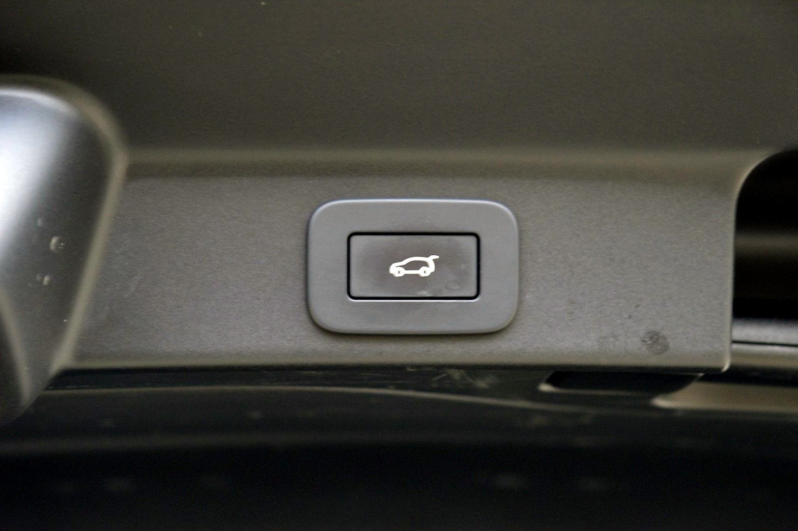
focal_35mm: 78
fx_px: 1728
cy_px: 266
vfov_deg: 17.5
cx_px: 399
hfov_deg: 26.0
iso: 800
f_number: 5.6
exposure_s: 1/6
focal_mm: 52
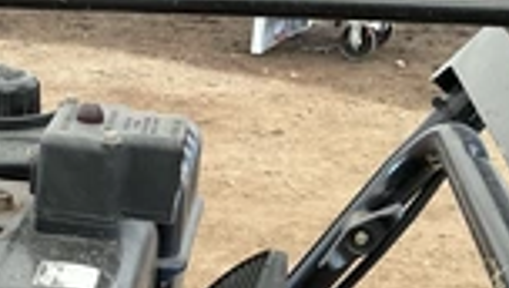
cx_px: 23
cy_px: 472
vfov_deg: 13.5
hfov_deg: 24.6
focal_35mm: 83
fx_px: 1122
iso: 64
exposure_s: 1/83
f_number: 1.8
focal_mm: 3
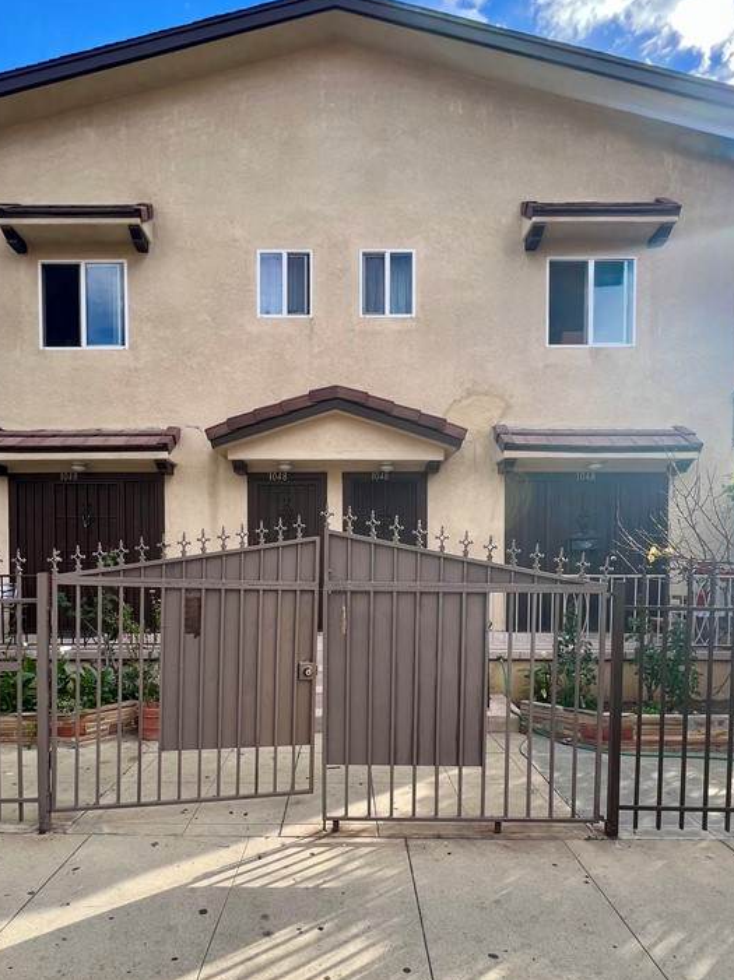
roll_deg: +0.3
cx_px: 340
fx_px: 538
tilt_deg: -0.4
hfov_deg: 68.5
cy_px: 596
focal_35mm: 19
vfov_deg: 83.5
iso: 32
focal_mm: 1.57
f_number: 1.8
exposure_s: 1/435
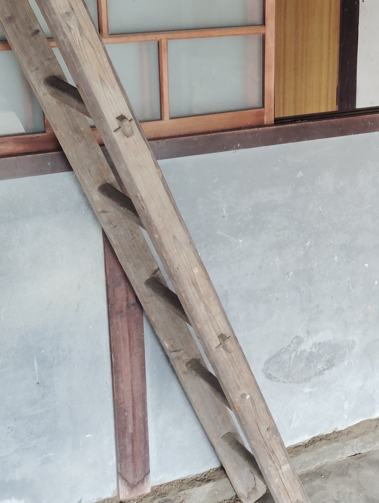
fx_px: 976
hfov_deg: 21.4
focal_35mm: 67
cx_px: 349
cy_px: 245
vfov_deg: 28.9
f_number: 1.8
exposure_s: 1/33.3
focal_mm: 4.22
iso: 1005
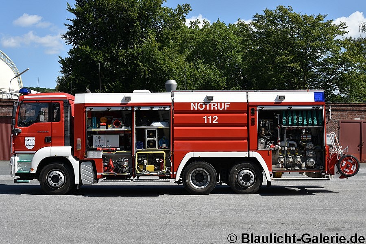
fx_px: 457
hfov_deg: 43.6
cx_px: 183
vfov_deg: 29.9
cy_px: 122
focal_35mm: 45
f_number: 9
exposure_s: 1/320
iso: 200
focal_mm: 45
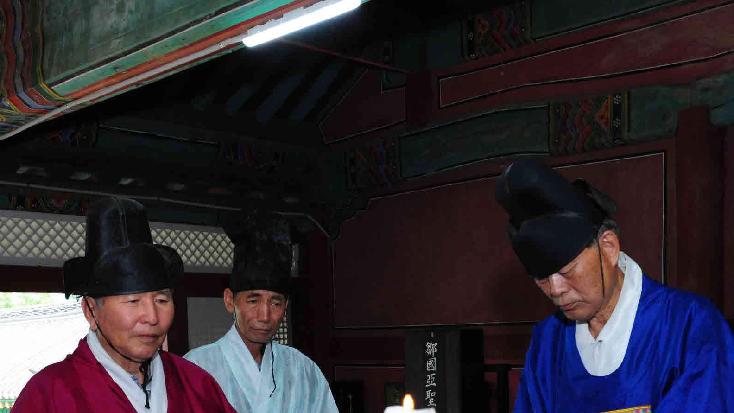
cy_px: 430
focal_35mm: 48
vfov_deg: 23.7
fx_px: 934
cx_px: 358
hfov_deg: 42.9
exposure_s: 1/125
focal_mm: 24
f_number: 8
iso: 1600
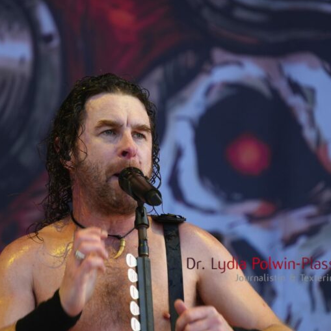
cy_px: 165
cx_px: 133
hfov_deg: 5.3
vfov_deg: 5.3
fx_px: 3555
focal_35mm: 329
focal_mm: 171
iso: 400
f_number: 6.3
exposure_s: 1/320
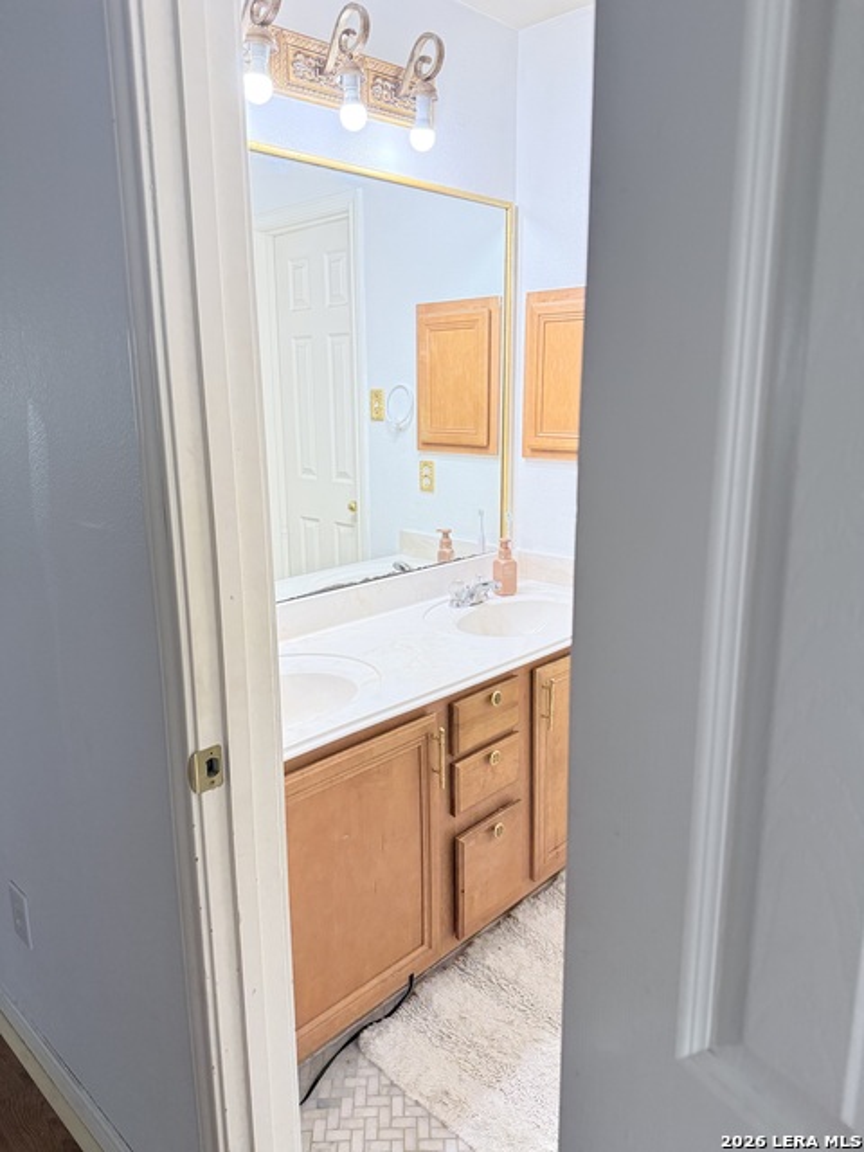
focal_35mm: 24
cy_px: 576
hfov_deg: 56.8
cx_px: 432
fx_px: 799
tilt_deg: -10.7
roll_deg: -0.7
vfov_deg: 71.6
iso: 320
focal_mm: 6.76
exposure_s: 1/120
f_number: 1.78
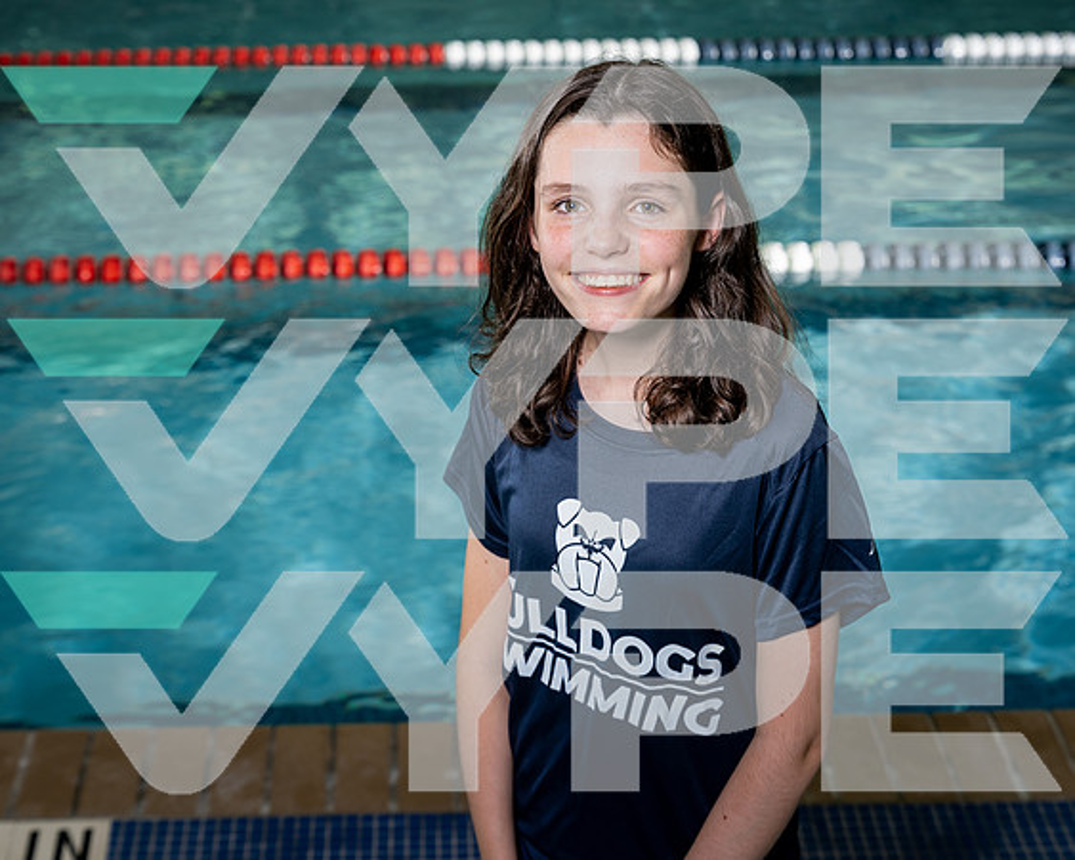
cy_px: 417
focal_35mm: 72
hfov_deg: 26.4
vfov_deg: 21.3
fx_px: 2287
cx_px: 522
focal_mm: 60
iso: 400
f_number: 5
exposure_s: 1/250
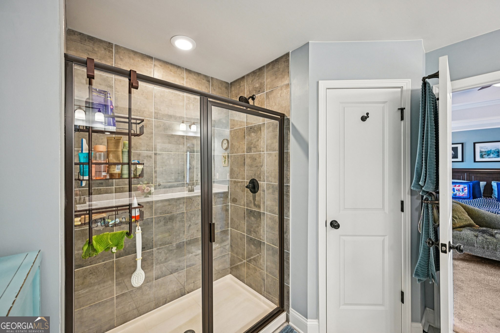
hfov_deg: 104.3
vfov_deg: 81.2
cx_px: 250
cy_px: 166
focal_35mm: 14
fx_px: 194
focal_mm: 14
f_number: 8
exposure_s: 1/15
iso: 1100
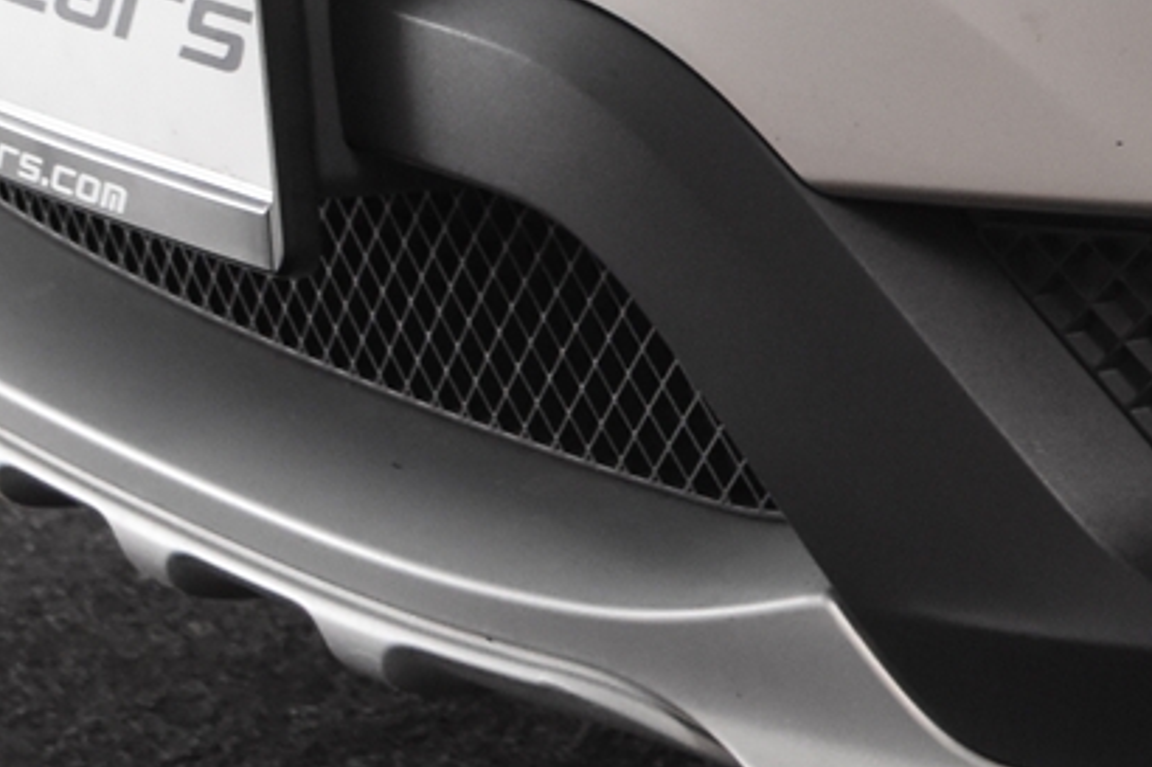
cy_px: -73
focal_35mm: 239
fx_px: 7645
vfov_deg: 5.7
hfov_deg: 8.3
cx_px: 2166
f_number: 5
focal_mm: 34
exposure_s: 1/100
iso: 1600
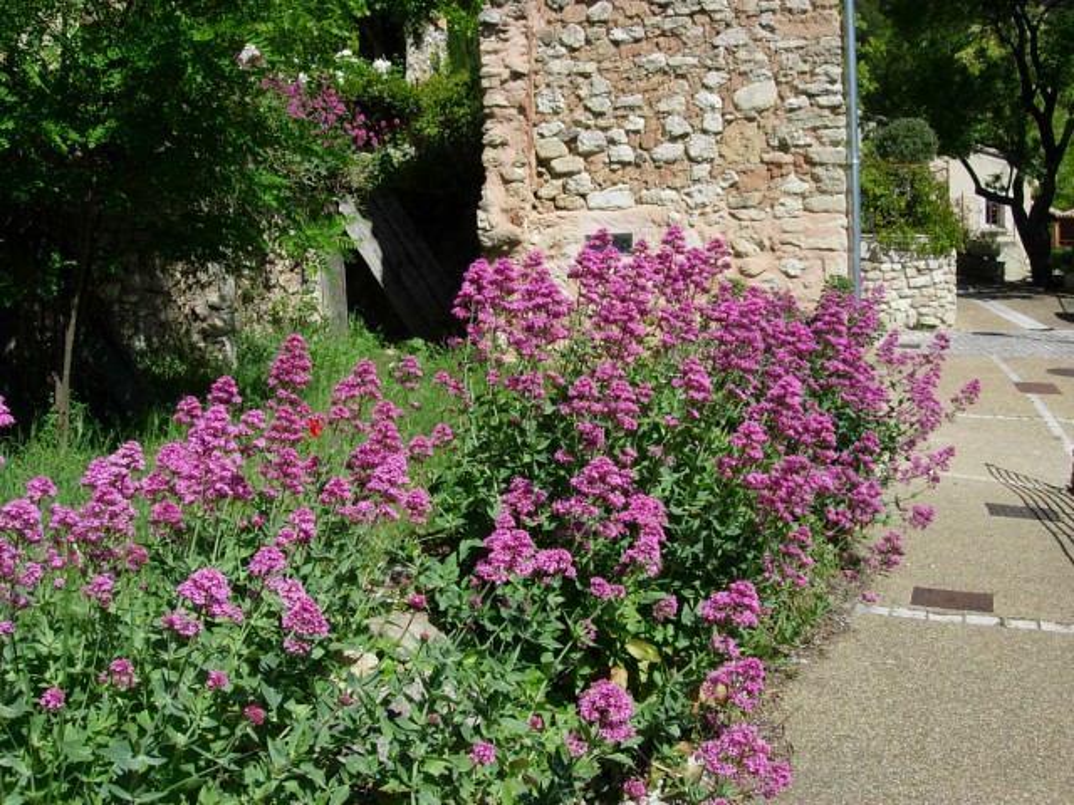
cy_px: 402
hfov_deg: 49.0
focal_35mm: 38
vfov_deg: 37.7
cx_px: 537
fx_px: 1179
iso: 64
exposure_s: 1/724
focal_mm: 7.8
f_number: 4.8
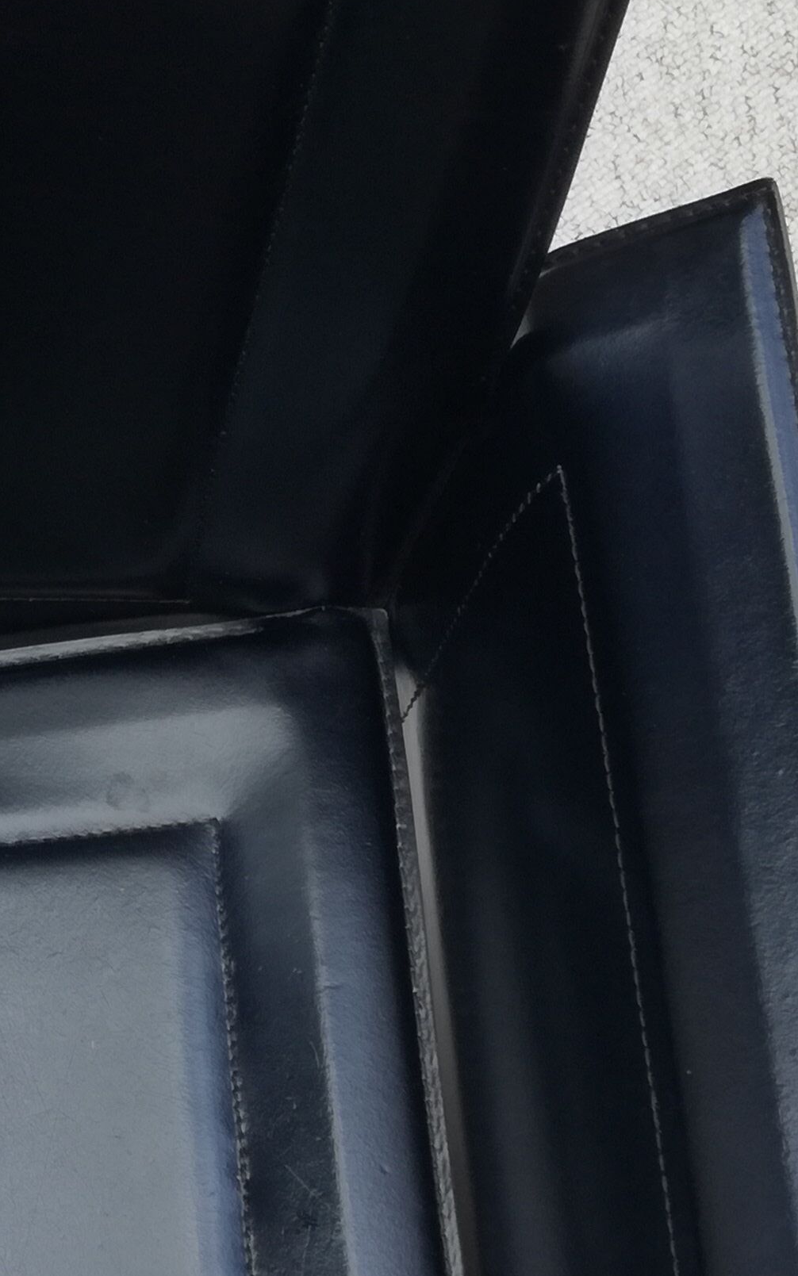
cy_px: 849
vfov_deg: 27.7
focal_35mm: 74
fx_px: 2574
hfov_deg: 16.6
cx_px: -242
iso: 50
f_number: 2
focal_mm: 3.79
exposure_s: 1/179
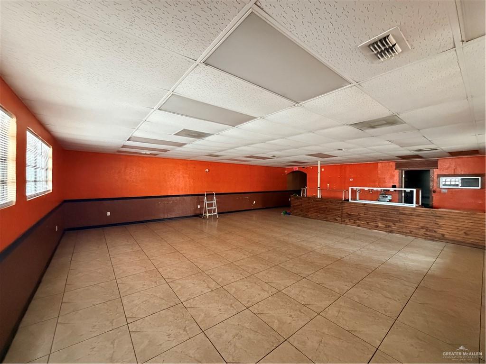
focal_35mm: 14
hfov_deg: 102.1
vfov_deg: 85.7
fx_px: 197
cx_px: 243
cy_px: 182
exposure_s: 1/60
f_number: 2.2
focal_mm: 2.22
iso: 640
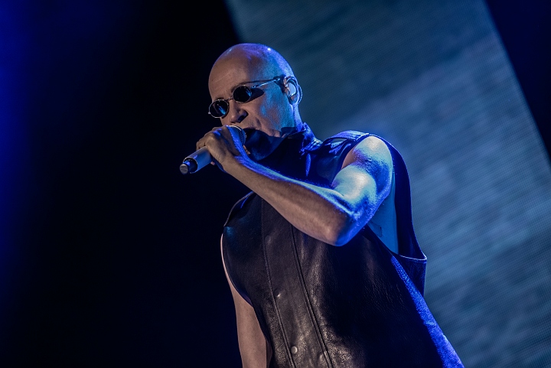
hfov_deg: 10.3
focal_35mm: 200
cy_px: 184
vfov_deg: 6.9
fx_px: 3063
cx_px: 276
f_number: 2.8
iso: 1250
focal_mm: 200
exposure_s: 1/100
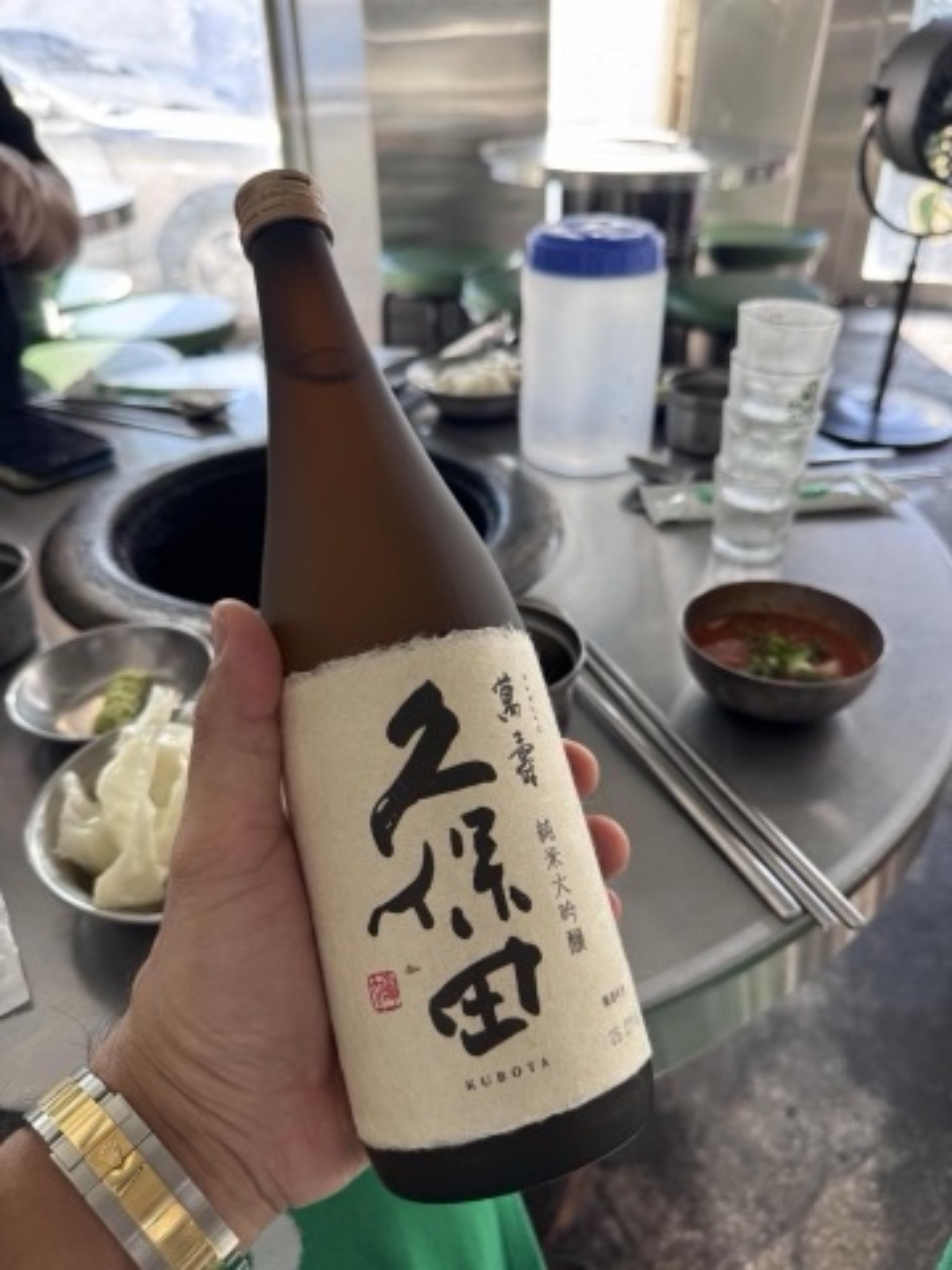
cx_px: 476
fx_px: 880
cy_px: 635
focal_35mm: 24
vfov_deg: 71.6
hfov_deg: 56.8
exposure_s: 1/121
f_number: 1.78
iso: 80
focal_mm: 6.76
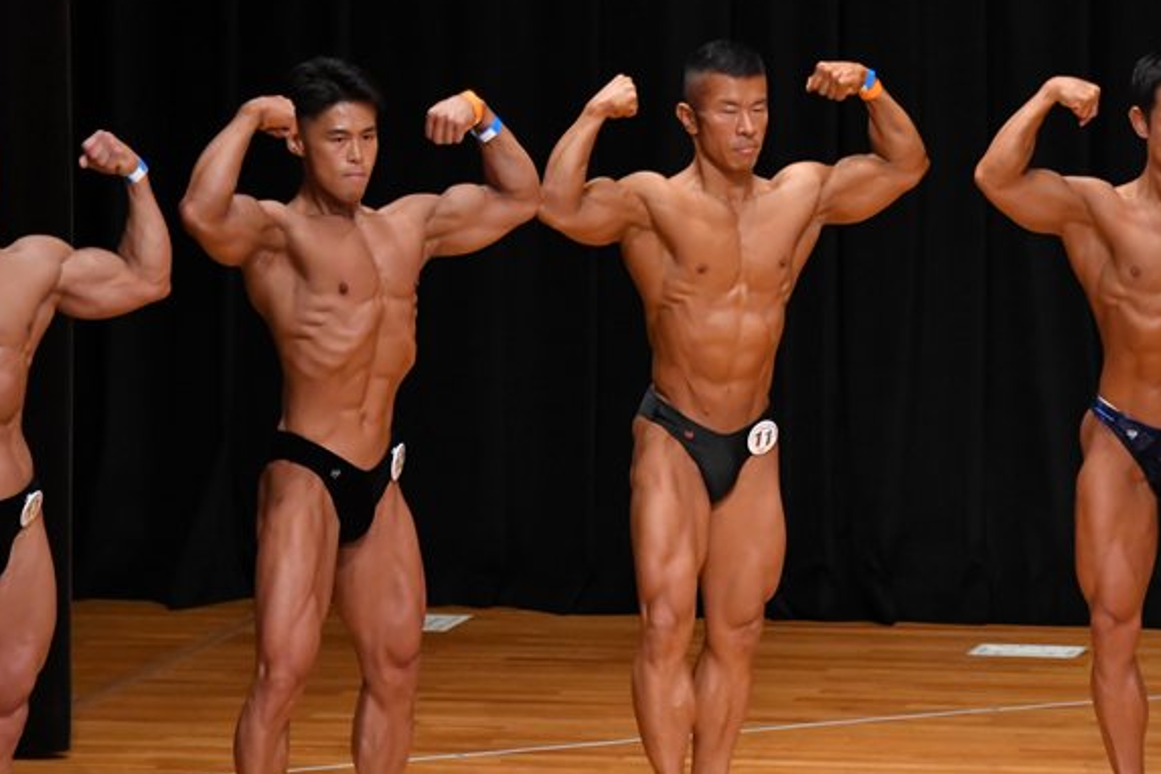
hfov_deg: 5.6
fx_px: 11770
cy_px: 462
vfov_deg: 3.8
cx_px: 572
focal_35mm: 365
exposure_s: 1/400
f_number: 5.6
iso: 4000
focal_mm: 180
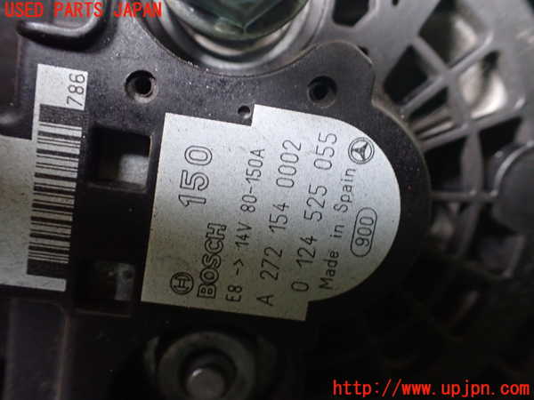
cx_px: 267
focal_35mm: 30
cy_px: 200
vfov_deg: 46.8
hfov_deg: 60.0
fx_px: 463
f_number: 2.3
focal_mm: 5.4
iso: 800
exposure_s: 1/30
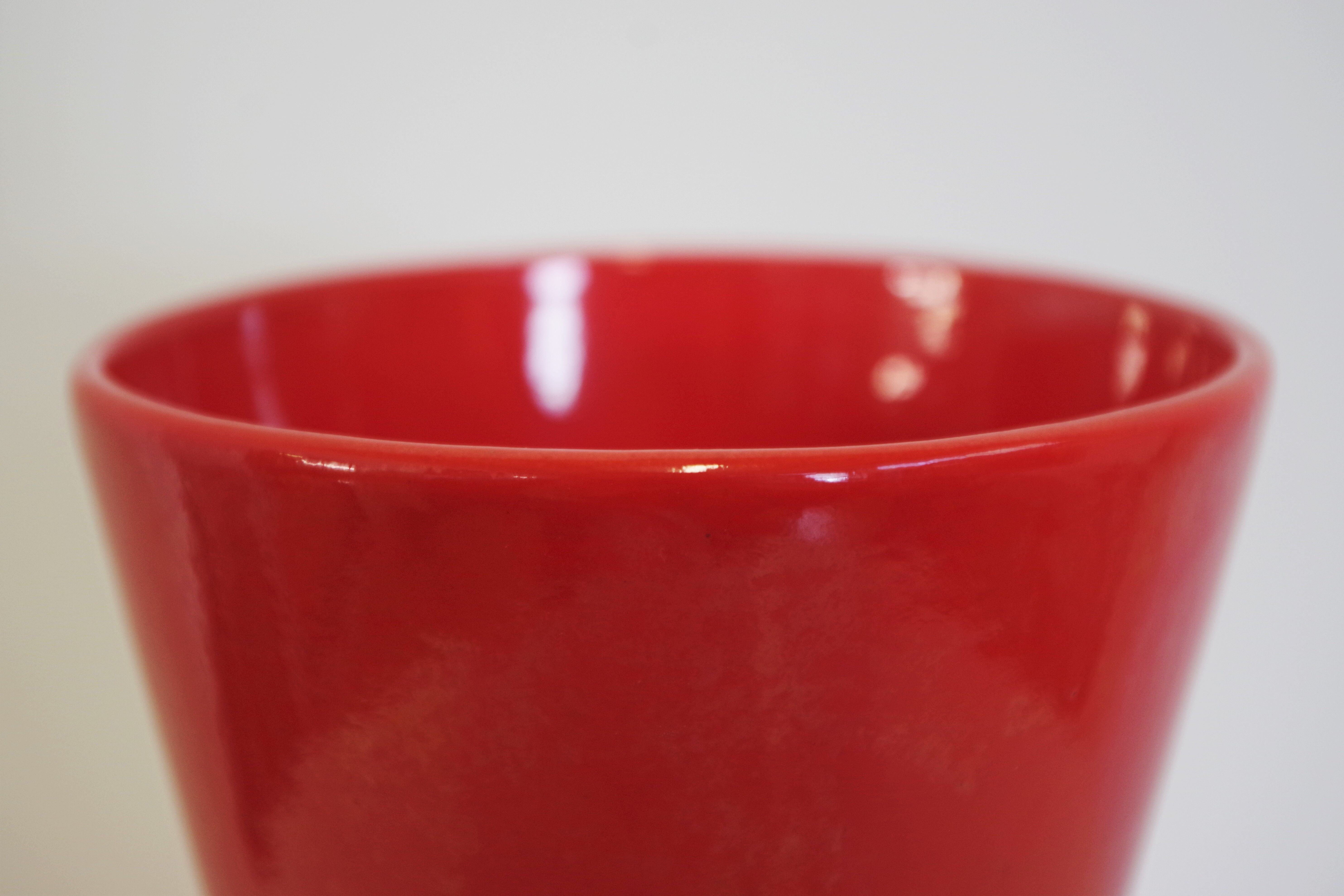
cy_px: 448
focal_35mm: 57
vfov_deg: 23.8
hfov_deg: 35.1
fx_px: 2128
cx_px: 672
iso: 800
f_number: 4.5
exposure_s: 1/80
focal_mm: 37.5
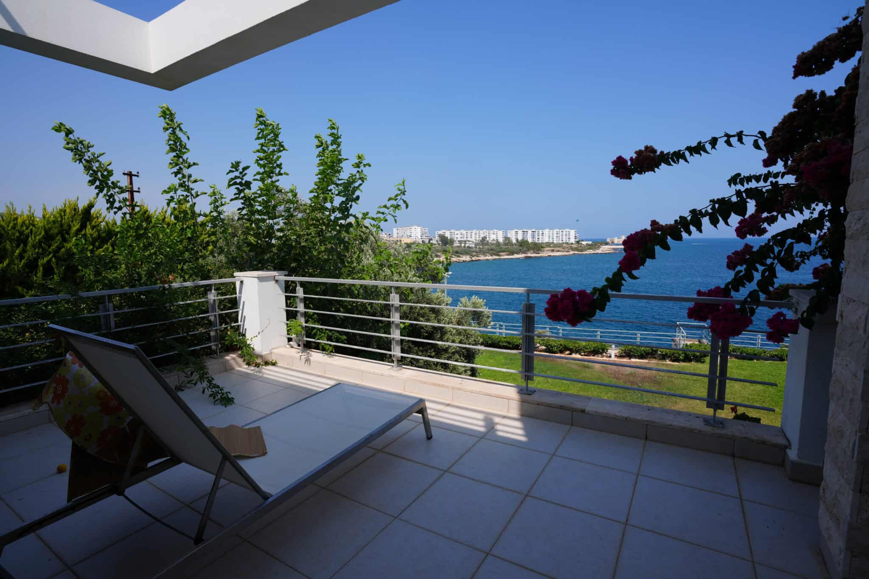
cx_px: 434
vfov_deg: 67.4
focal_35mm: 18
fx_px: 434
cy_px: 290
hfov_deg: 90.0
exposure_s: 1/200
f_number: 10
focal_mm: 18
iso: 100
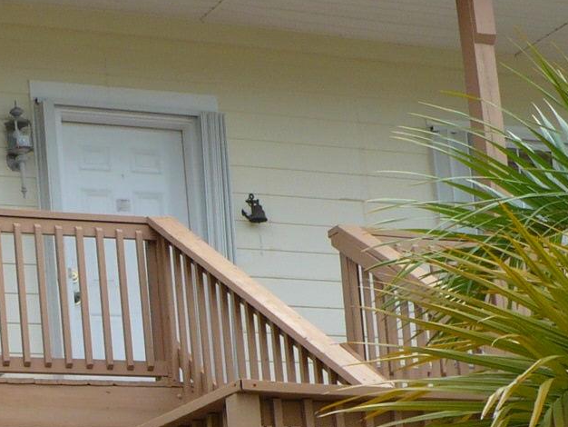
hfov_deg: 16.0
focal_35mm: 121
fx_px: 1986
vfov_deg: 11.8
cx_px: 5
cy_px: 606
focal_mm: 6.1
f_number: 2.8
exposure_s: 1/500
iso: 100
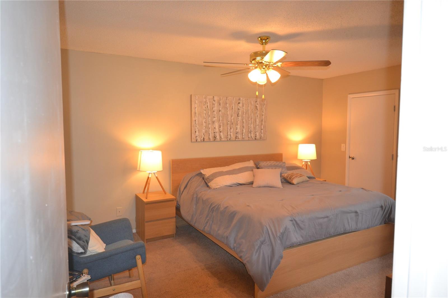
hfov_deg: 77.3
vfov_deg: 56.1
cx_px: 224
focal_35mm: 22
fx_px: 280
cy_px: 149
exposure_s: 1/60
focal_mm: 15
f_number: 4
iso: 900
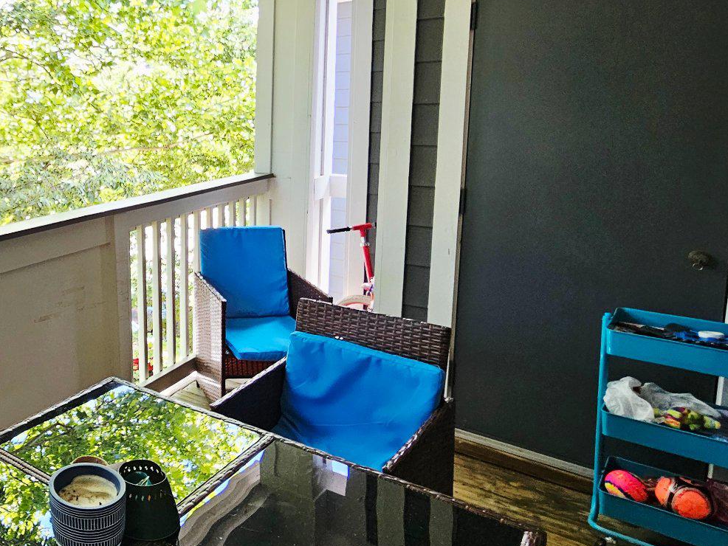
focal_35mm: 27
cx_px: 23
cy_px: 177
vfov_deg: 50.4
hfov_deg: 53.5
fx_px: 568
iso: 125
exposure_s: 1/60.2
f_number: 2.2
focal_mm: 2.2
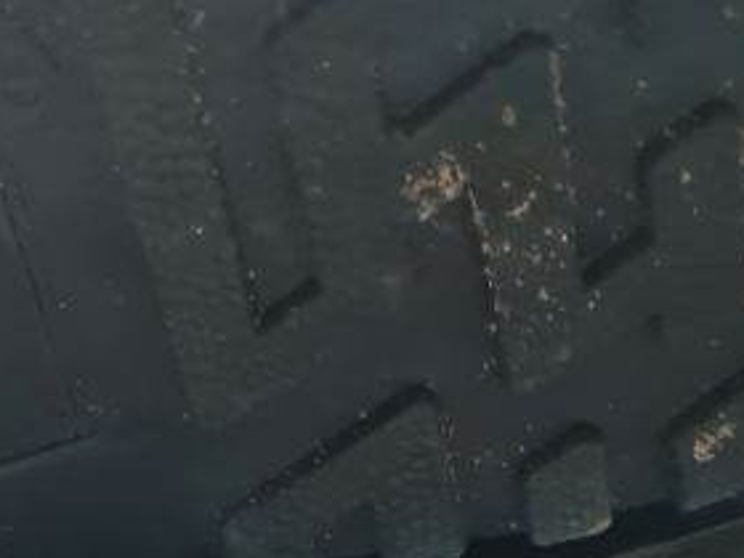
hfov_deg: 21.0
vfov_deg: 15.7
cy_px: 521
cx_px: 236
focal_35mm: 93
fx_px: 1999
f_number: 1.8
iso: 250
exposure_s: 1/50
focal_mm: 5.4
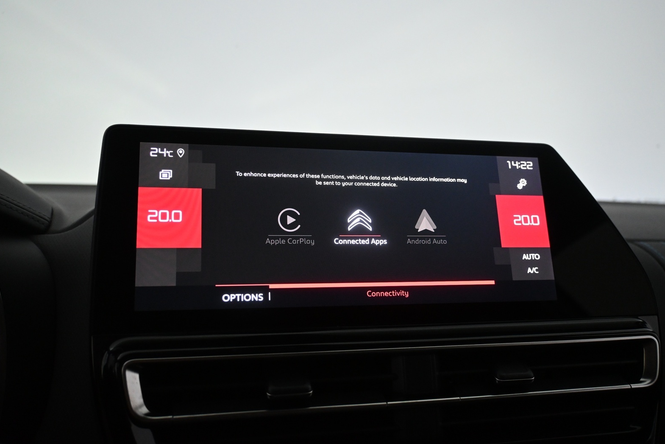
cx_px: 341
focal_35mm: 33
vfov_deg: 40.5
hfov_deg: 57.9
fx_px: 601
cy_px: 215
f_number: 4
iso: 2200
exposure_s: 1/125
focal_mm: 21
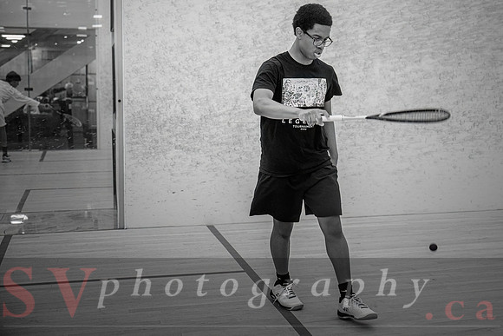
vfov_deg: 25.9
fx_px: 728
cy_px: 141
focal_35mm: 52
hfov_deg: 38.0
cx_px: 291
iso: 1600
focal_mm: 45
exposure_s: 1/320
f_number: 2.8
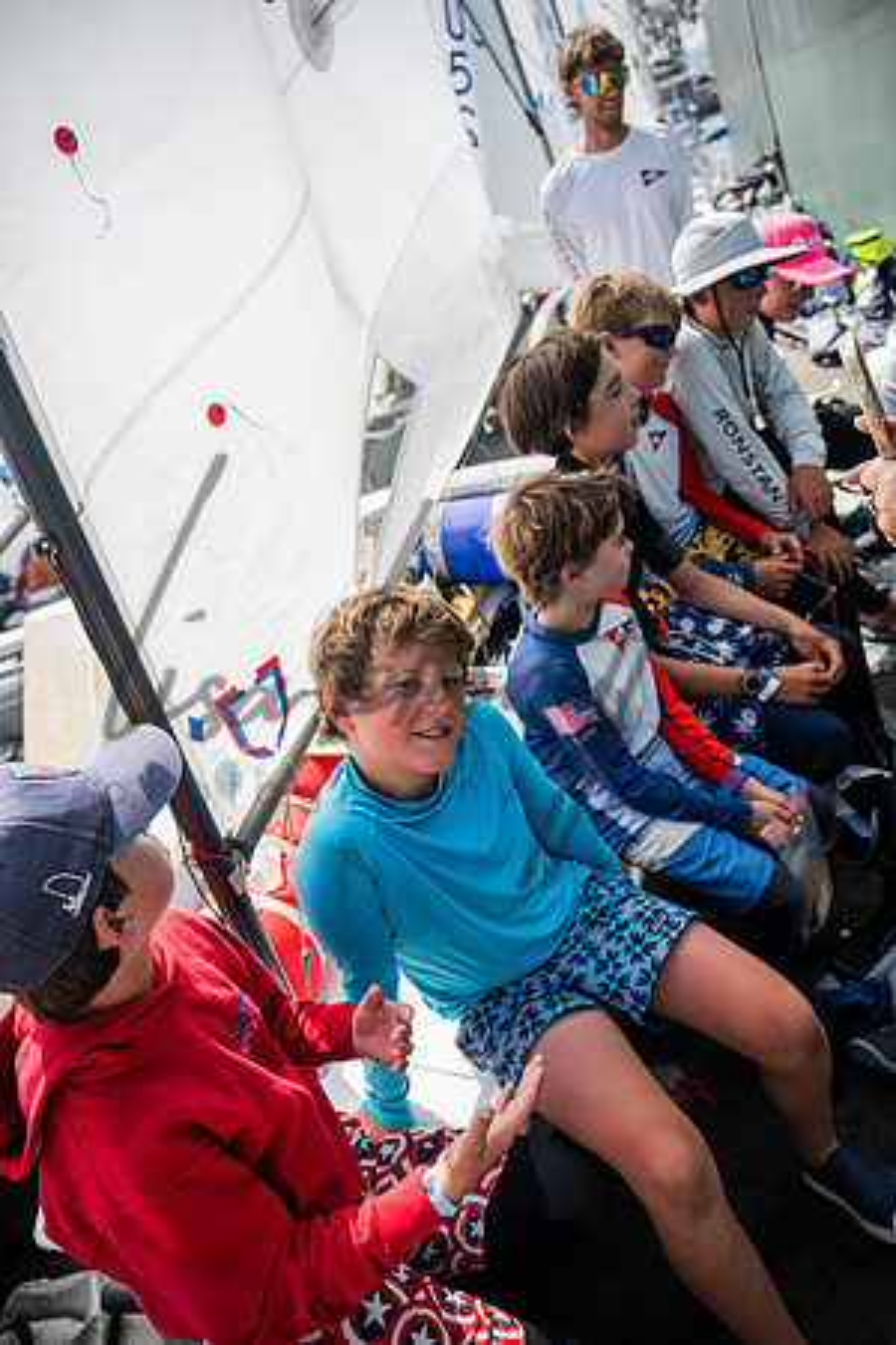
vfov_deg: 65.5
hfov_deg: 46.4
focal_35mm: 28
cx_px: 448
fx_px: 1045
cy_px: 672
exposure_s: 1/1000
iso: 250
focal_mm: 28
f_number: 4.5
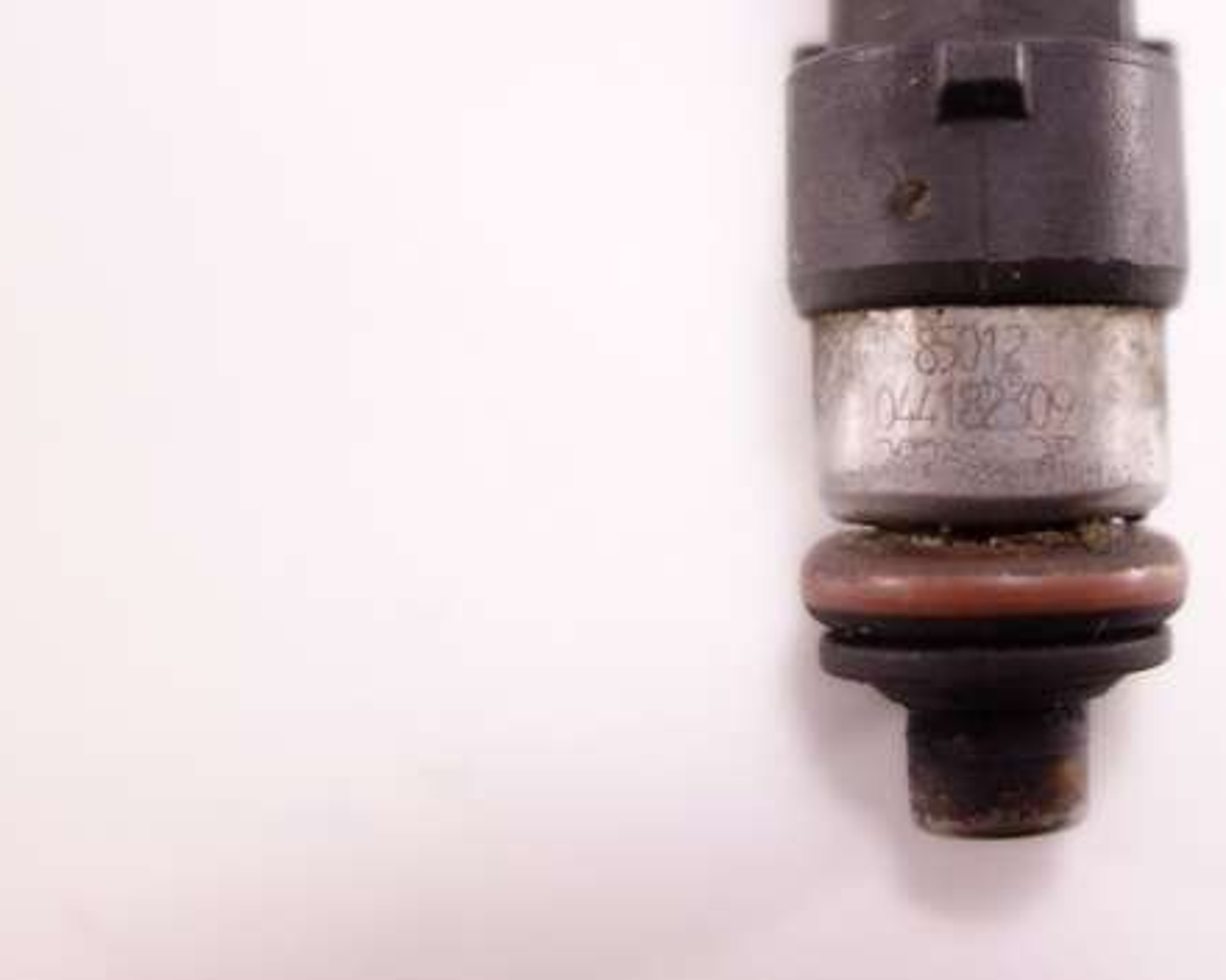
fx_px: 1778
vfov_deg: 30.6
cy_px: 313
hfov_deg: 36.1
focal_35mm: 49
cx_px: 1070
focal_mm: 10.4
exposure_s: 1/100
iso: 125
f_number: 2
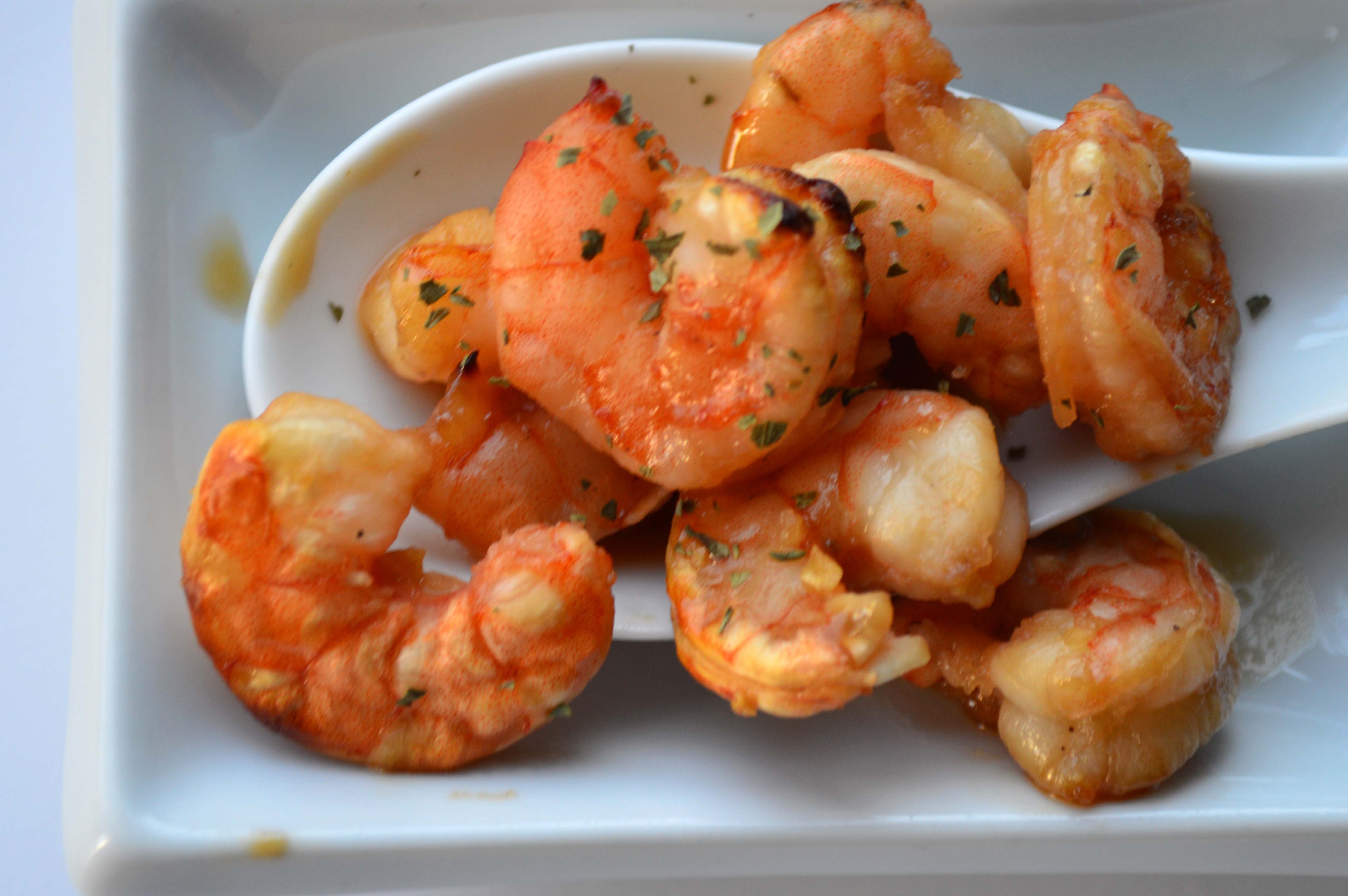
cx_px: 685
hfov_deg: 21.7
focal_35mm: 94
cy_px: 478
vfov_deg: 14.5
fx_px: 3517
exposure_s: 1/25
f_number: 5.3
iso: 200
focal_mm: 46
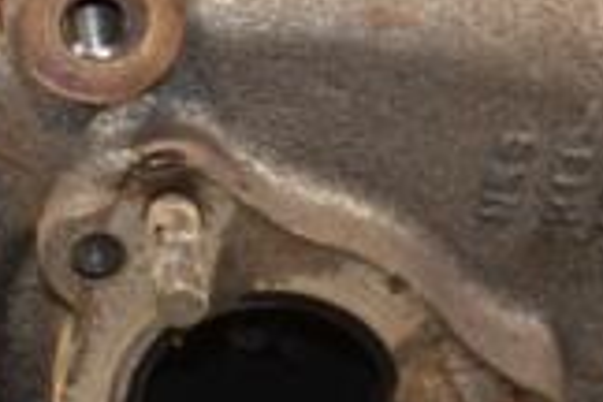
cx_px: 112
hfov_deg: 5.6
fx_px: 6130
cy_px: 115
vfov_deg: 3.8
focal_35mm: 366
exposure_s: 1/100
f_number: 5.3
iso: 800
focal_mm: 66
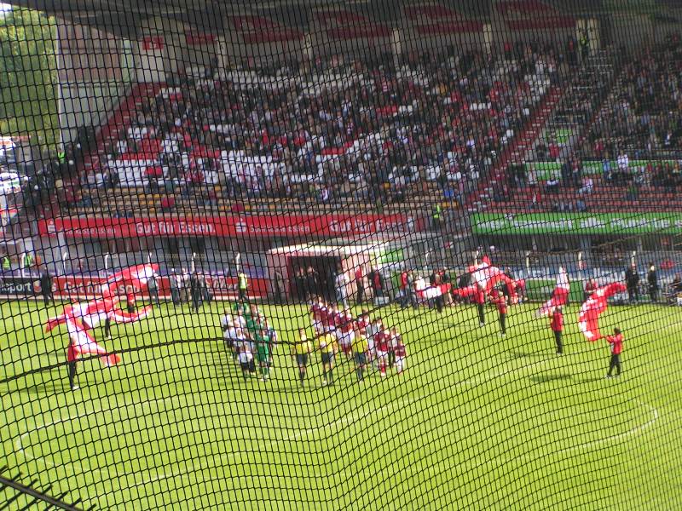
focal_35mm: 114
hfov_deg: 17.3
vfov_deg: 13.0
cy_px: 256
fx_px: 2246
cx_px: 341
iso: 50
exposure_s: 1/320
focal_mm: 17.4
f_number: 3.5
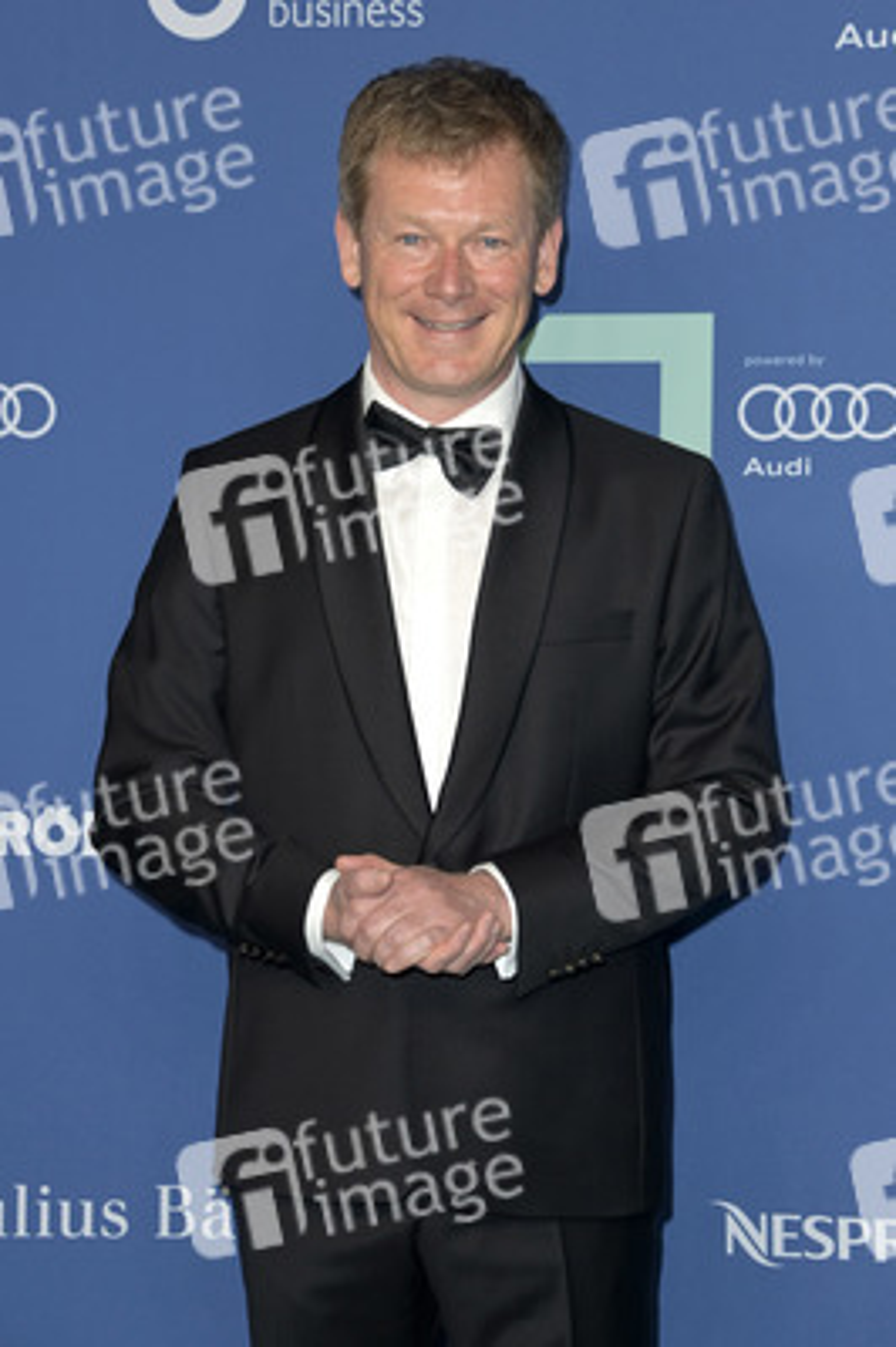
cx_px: 448
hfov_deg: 13.9
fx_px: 3665
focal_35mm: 98
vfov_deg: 20.8
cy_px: 674
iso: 800
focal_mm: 98
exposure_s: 1/250
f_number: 5.6
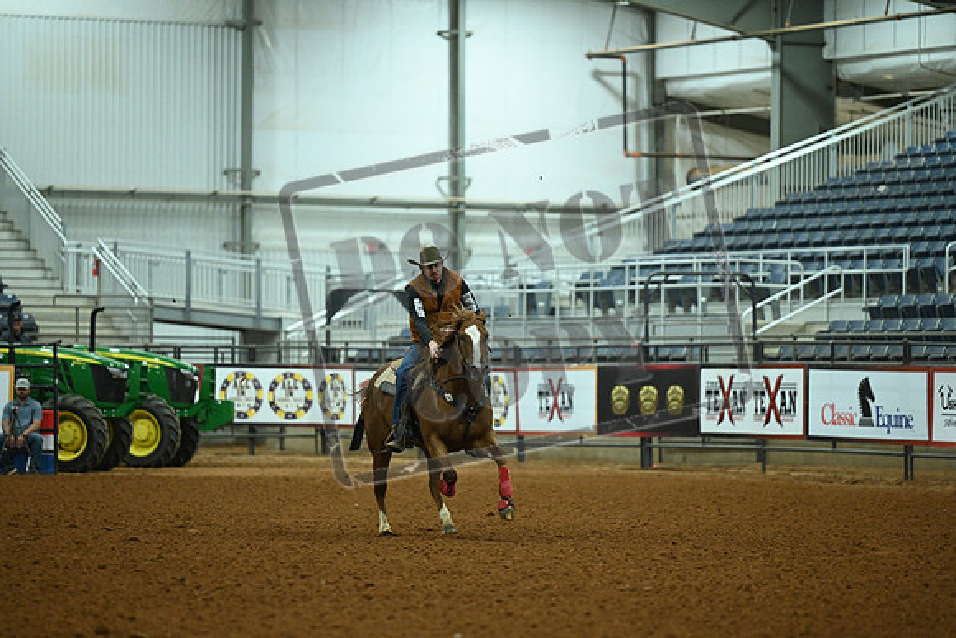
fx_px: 4648
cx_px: 478
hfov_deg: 11.7
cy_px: 319
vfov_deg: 7.9
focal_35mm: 175
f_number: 2.8
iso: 3200
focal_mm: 175
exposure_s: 1/640
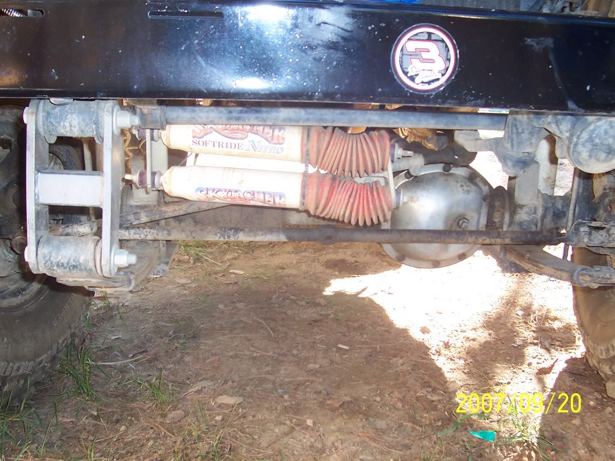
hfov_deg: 50.1
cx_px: 308
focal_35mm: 37
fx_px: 657
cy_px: 230
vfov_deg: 38.7
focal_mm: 5.6
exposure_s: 1/60
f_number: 2.8
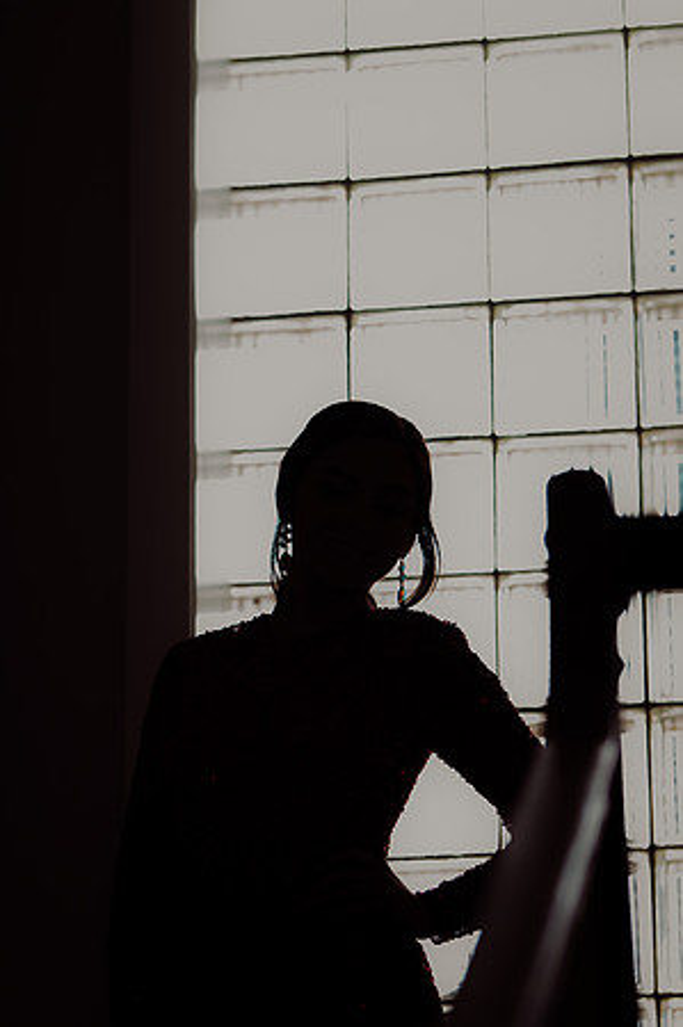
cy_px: 507
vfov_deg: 12.9
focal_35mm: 160
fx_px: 4557
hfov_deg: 8.5
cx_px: 15
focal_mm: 105
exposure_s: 1/160
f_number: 2.5
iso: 400
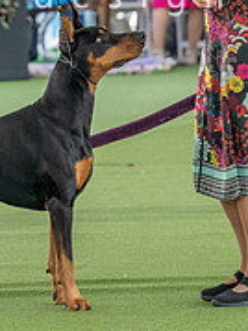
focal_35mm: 514
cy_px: 27
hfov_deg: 2.9
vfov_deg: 3.9
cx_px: 74
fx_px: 4916
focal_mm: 138
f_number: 4.5
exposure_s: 1/800
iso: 1250
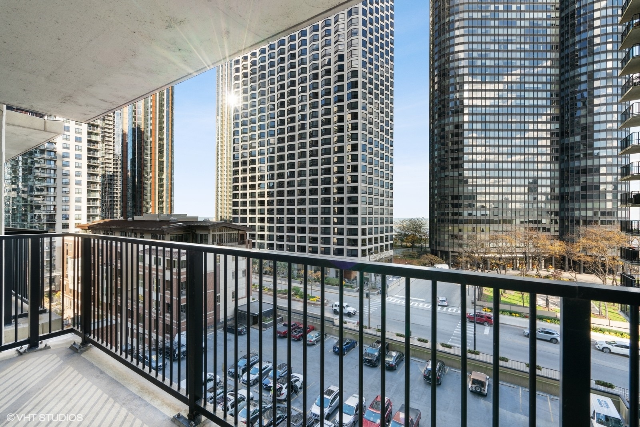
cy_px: 214
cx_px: 320
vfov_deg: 73.8
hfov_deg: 96.7
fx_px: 284
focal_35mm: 16
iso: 320
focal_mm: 16
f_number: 7.1
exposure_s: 1/15
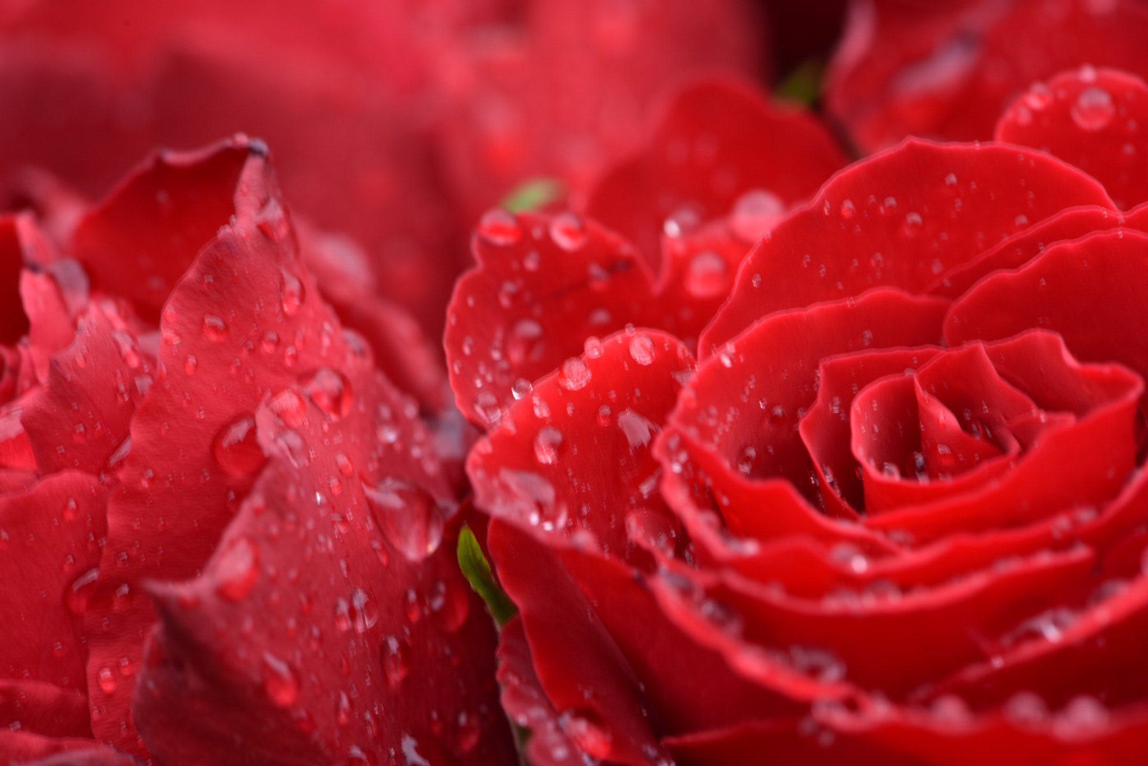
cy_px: 383
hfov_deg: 19.4
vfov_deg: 13.1
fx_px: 3349
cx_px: 574
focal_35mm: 105
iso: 320
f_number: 14
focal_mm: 105
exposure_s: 1/10
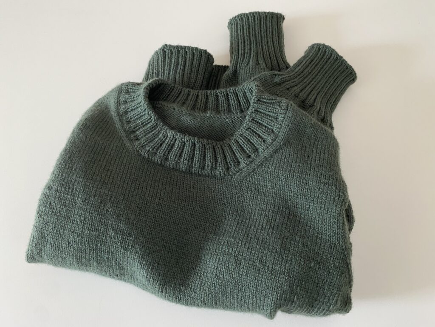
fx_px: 327
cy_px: 164
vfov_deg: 53.1
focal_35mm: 26
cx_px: 218
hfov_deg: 67.3
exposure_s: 1/60
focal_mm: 4.25
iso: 250
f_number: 1.8
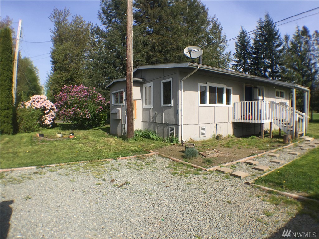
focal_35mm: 29
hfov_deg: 61.7
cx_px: 160
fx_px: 267
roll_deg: -0.8
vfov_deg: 48.2
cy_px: 120
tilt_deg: -2.2
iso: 32
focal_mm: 4.15
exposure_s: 1/1883
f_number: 2.2
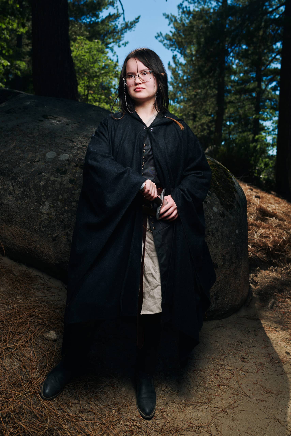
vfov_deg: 54.4
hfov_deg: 37.9
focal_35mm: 35
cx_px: 146
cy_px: 218
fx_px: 424
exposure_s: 1/200
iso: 32
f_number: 4.5
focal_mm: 35
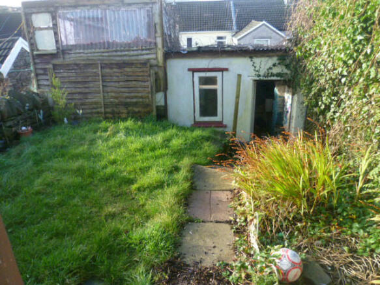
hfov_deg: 63.5
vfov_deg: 49.7
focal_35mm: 28
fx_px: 307
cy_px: 142
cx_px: 190
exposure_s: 1/250
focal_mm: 5
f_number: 2.8
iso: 320
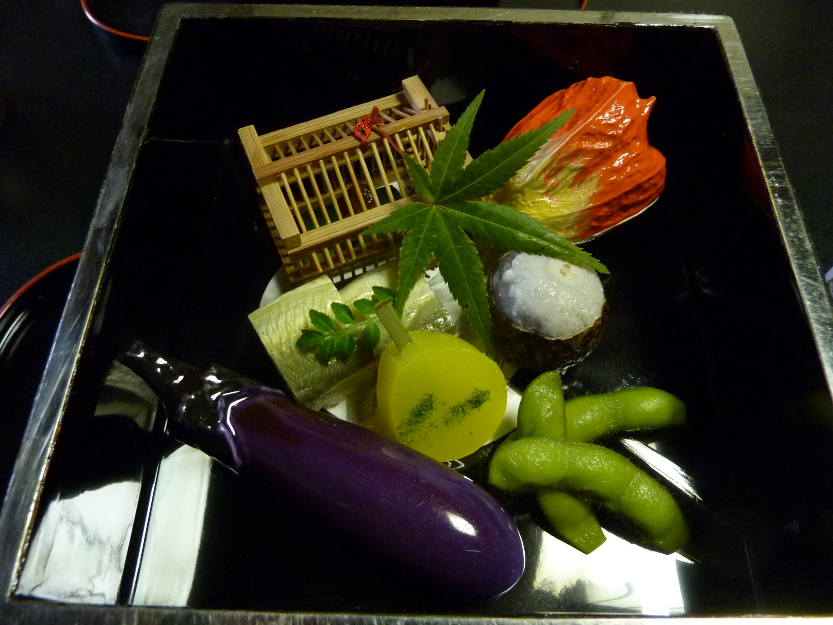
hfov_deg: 69.4
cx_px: 416
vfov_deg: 54.9
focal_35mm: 25
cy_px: 312
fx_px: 602
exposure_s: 1/8
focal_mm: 4.1
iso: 400
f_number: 3.3
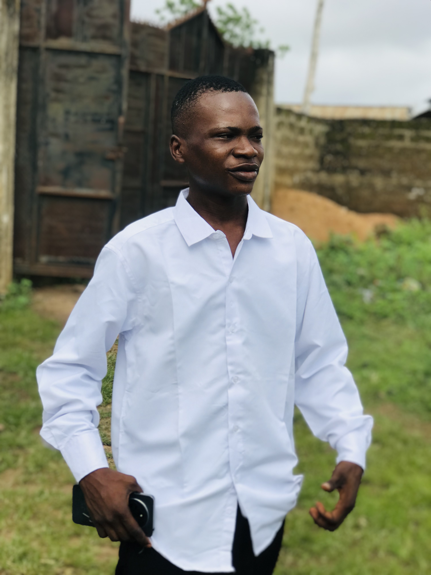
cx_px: 216
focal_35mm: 57
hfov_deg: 25.7
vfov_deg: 33.8
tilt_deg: -4.4
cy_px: 288
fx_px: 946
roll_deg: -2.1
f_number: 2.8
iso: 20
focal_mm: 6.6
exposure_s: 1/651
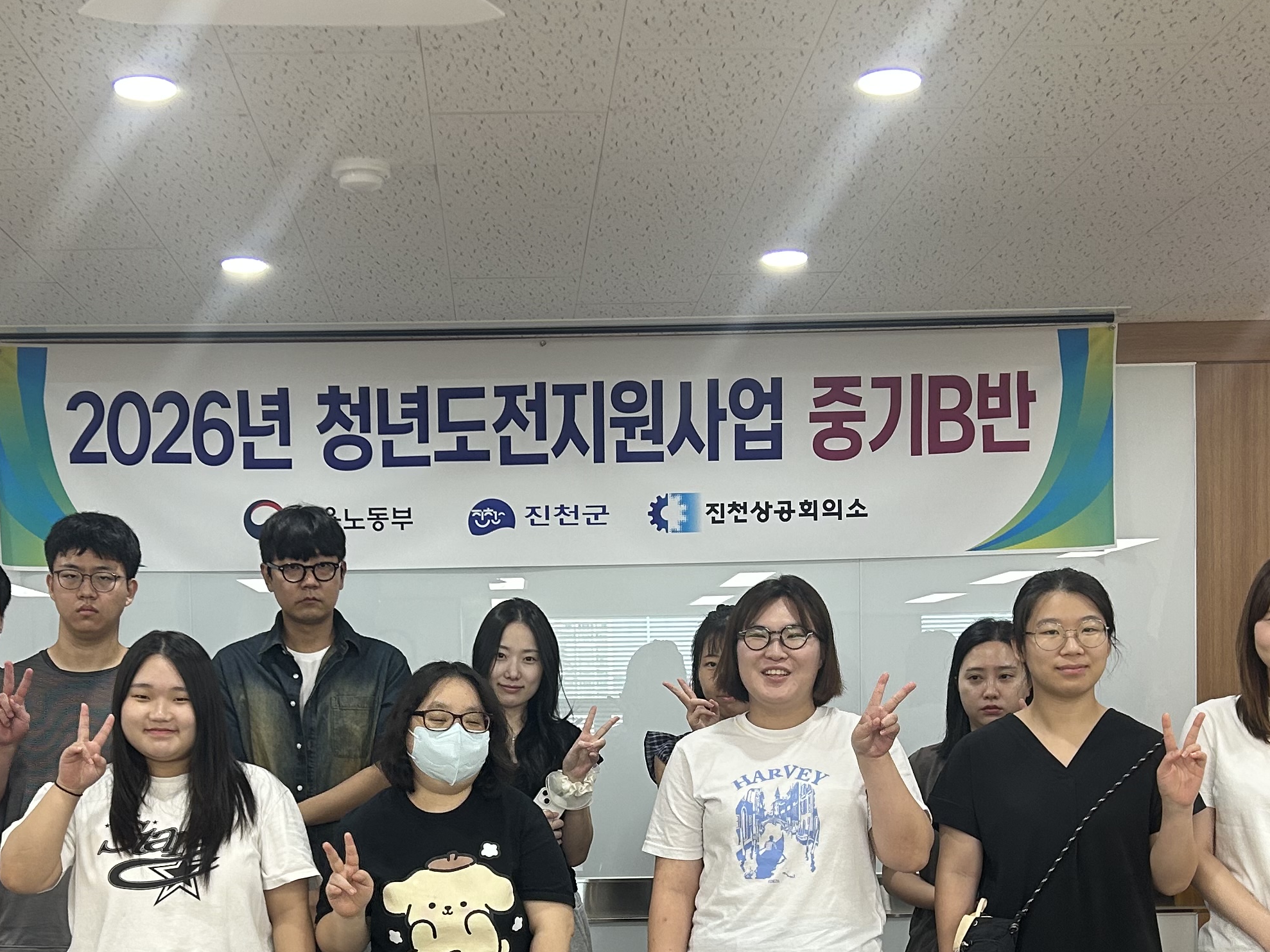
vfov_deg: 26.8
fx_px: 1944
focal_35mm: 53
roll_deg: +0.7
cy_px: 799
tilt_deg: -1.6
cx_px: 510
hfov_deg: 36.0
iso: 100
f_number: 1.5
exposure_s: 1/120
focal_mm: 5.7
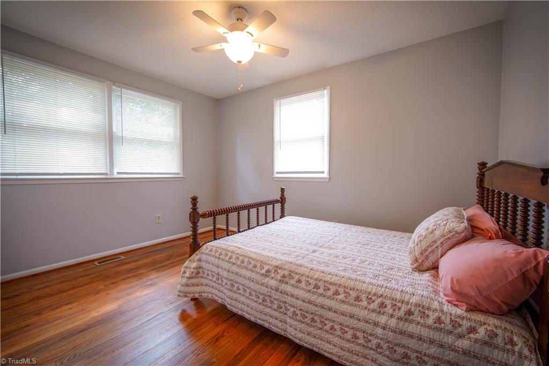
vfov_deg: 81.2
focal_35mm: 14
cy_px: 183
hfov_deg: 104.3
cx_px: 274
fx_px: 213
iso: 200
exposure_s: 1/10
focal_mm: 14
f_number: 7.1
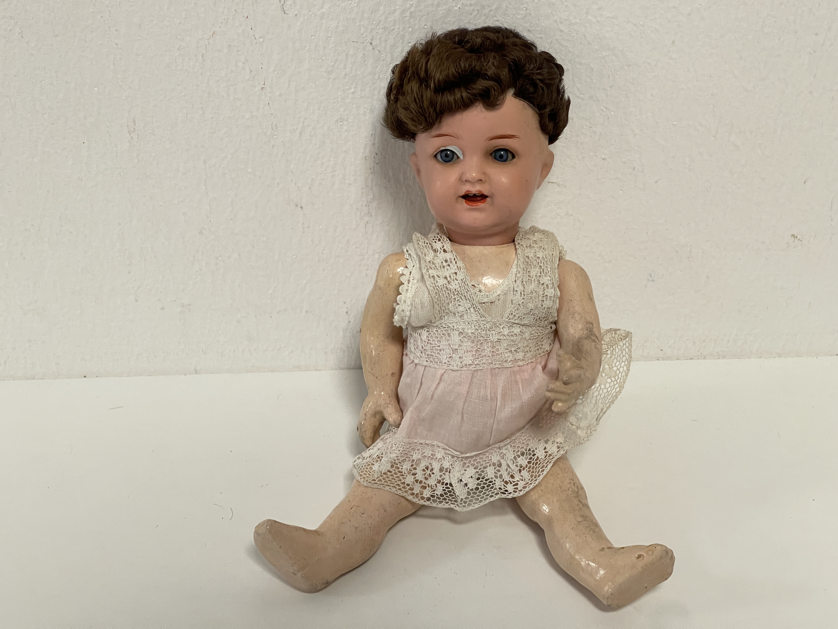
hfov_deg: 30.3
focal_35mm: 64
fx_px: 1549
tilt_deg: -34.8
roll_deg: +0.2
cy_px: 314
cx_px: 419
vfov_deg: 22.9
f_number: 2.2
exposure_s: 1/50
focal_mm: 7.5
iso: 125
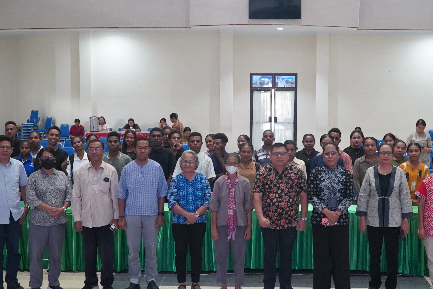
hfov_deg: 36.2
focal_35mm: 55
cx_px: 244
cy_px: 162
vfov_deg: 24.6
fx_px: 661
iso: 6400
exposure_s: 1/160
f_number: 4
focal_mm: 29
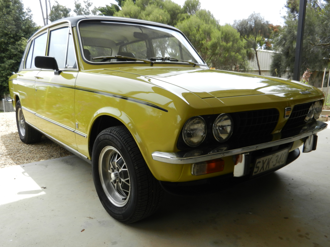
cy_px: 124
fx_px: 276
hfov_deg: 61.7
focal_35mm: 29
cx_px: 165
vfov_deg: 48.2
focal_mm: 5.1
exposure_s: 1/640
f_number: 3.6
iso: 160
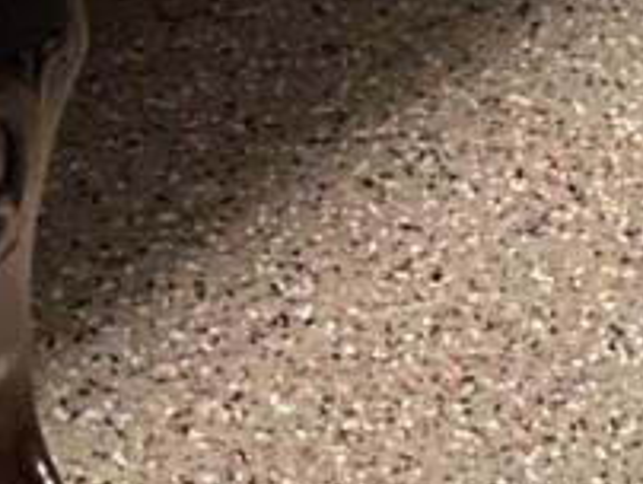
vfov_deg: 7.4
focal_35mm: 193
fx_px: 3589
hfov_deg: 10.2
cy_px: -505
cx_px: 290
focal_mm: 4.2
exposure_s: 1/9
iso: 500
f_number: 1.6
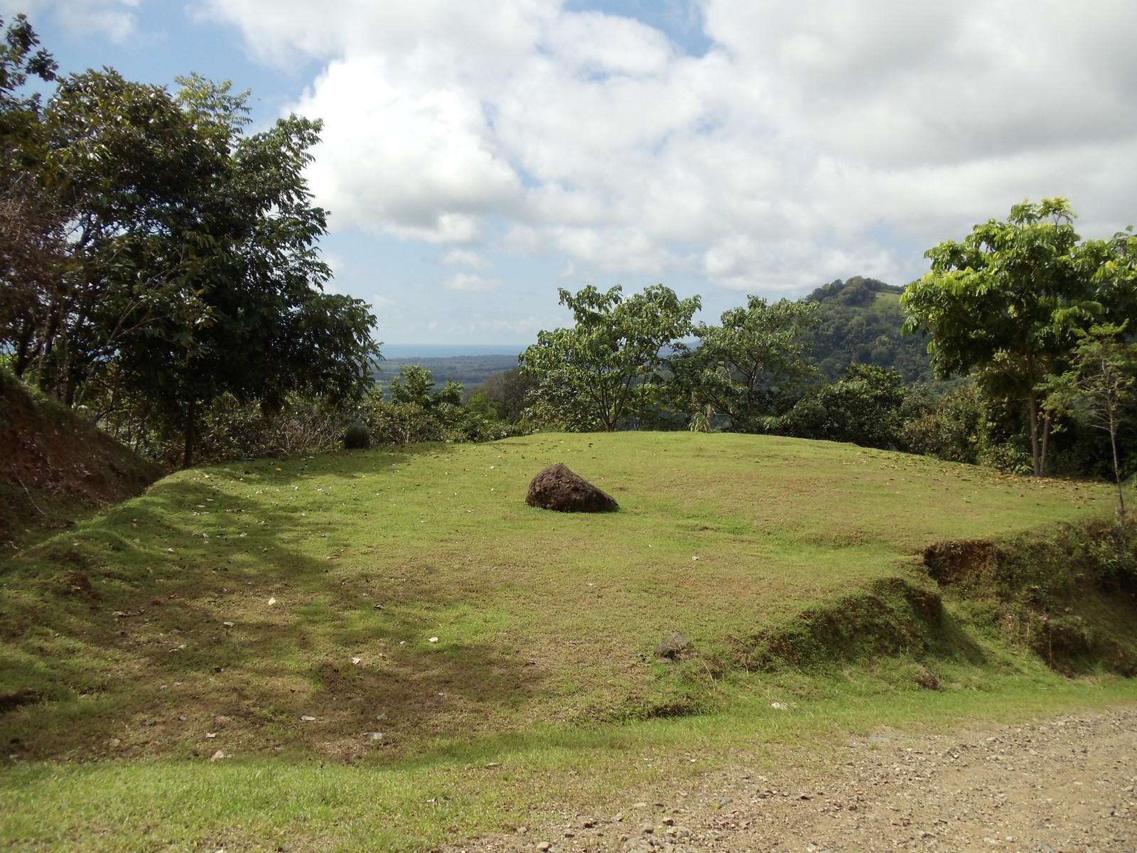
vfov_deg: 32.9
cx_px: 568
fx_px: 1445
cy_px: 426
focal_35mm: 44
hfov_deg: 42.9
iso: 100
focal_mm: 6
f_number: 7.1
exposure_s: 1/320
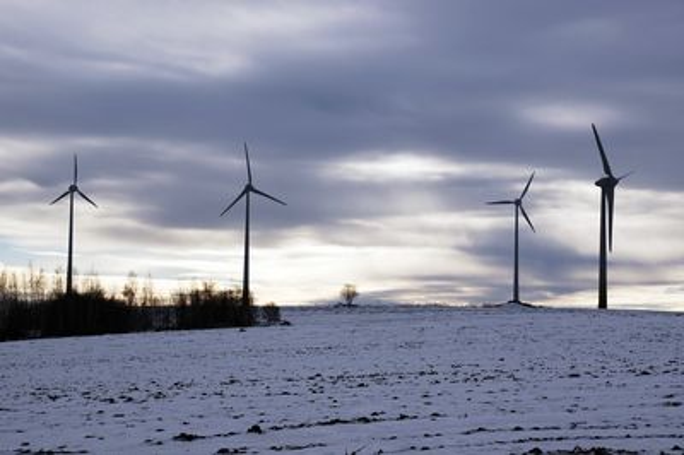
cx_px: 342
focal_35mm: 105
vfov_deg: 13.0
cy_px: 228
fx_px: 1993
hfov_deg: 19.5
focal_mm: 70
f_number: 8
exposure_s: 1/1000
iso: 100
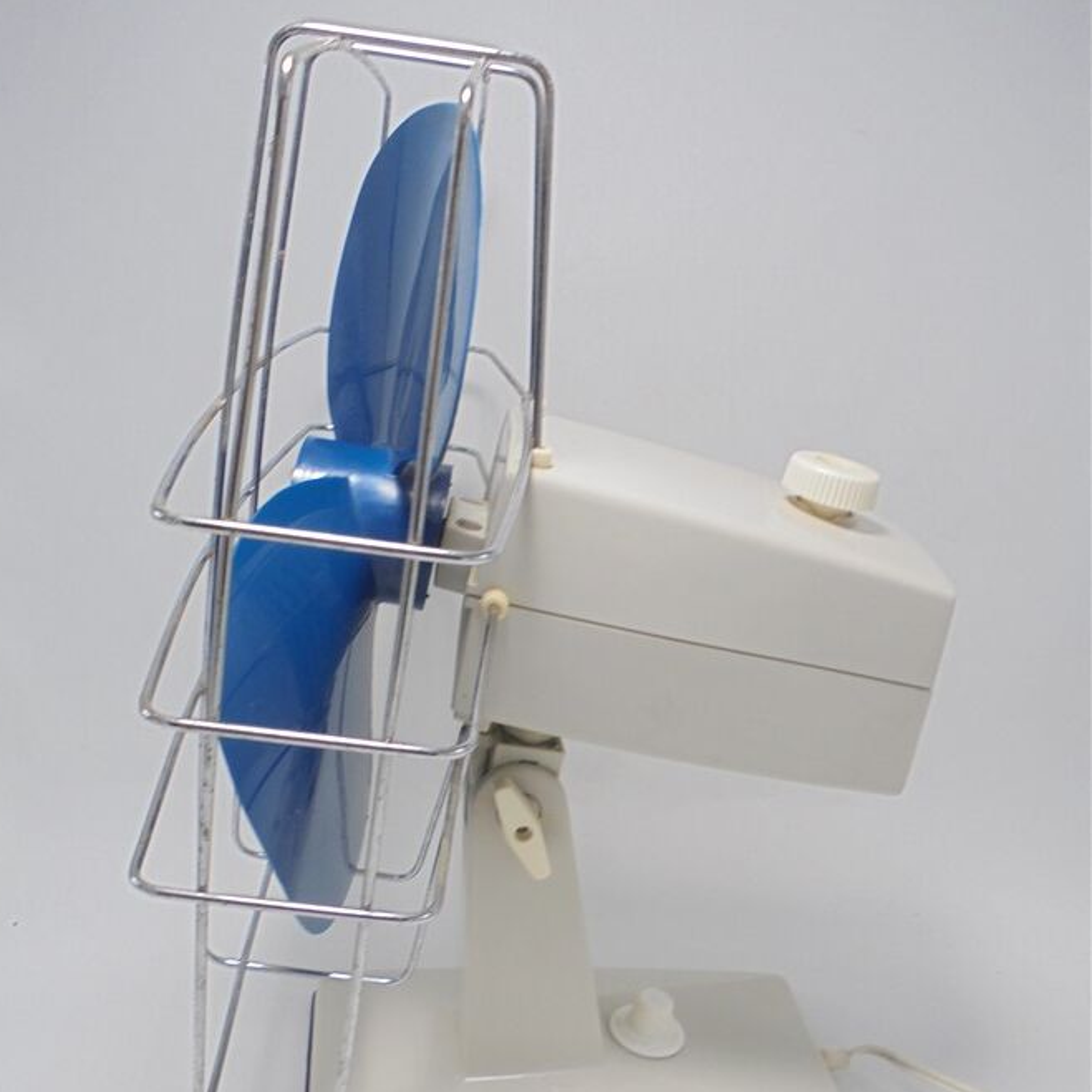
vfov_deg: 46.8
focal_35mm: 35
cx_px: 534
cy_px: 678
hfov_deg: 47.2
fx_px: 1249
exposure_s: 1/60
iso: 100
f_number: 3.7
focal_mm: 5.3
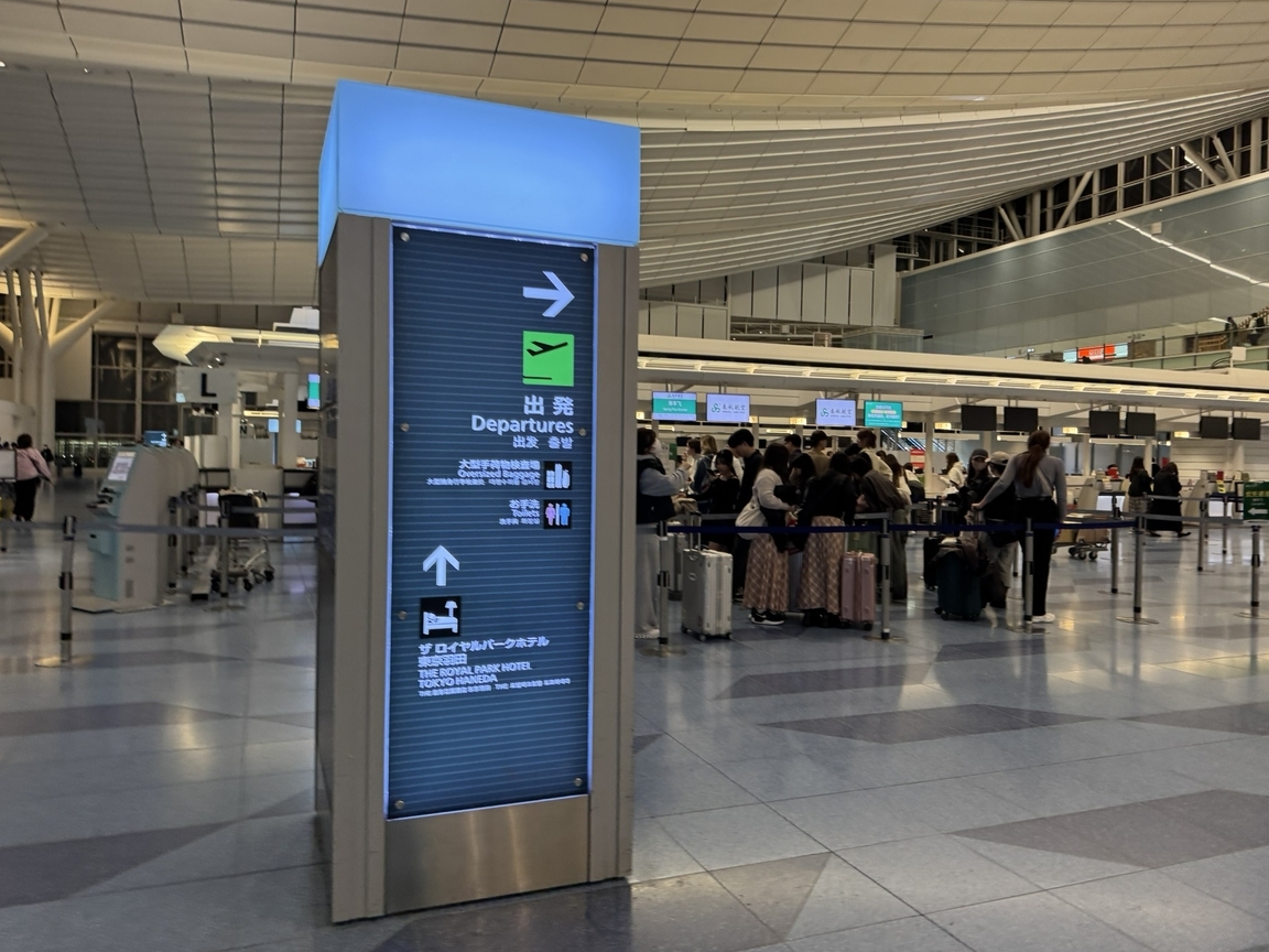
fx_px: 916
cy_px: 459
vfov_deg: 54.9
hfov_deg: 69.4
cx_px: 627
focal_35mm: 25
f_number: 1.78
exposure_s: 1/60
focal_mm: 6.76
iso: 160
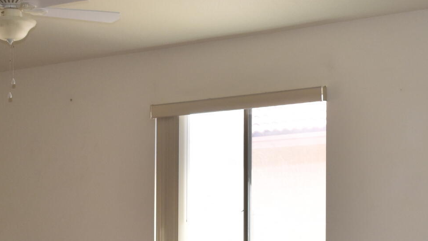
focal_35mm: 122
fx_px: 1380
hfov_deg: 17.6
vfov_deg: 9.9
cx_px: 223
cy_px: 260
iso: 640
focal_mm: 25
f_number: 5
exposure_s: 1/200
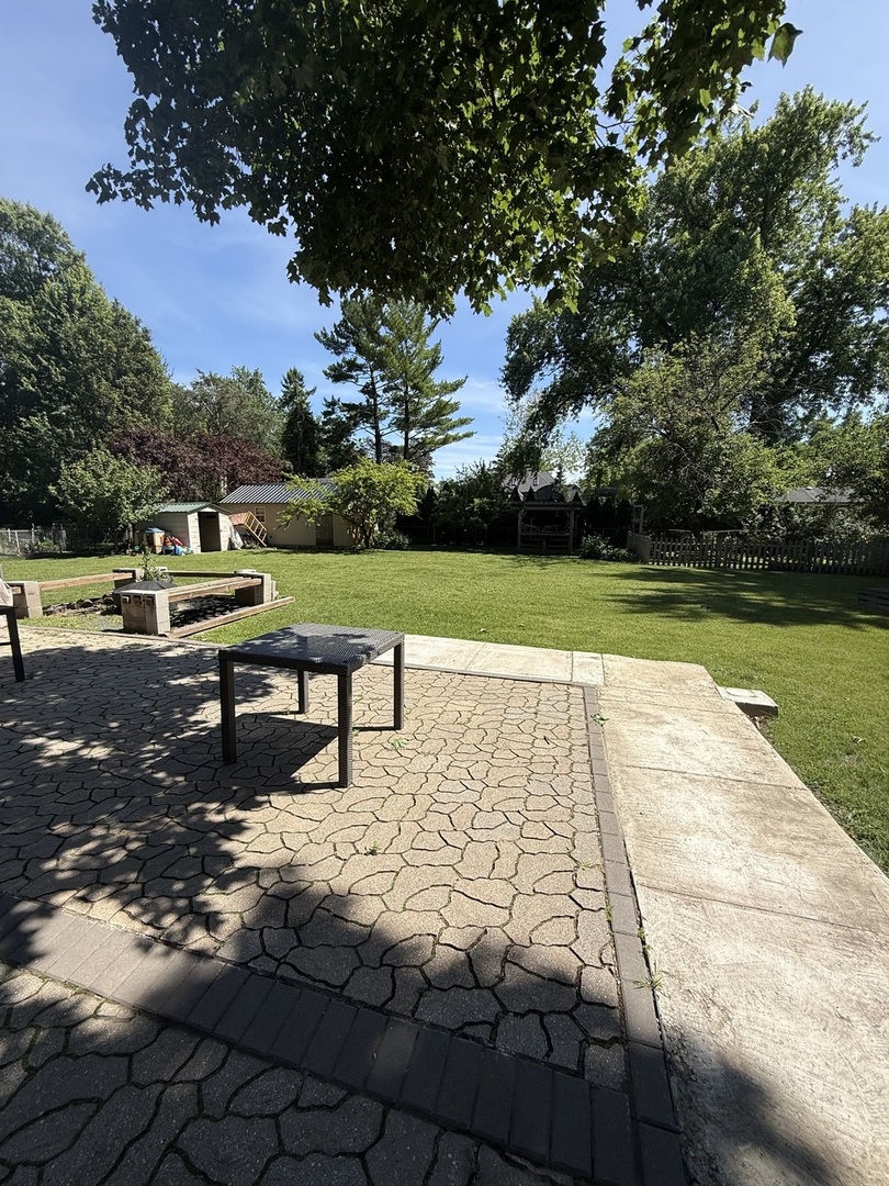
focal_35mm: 14
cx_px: 444
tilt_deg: -8.7
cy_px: 593
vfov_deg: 102.1
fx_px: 479
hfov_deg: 85.7
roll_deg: +0.9
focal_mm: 2.22
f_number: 2.2
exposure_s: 1/1901
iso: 50
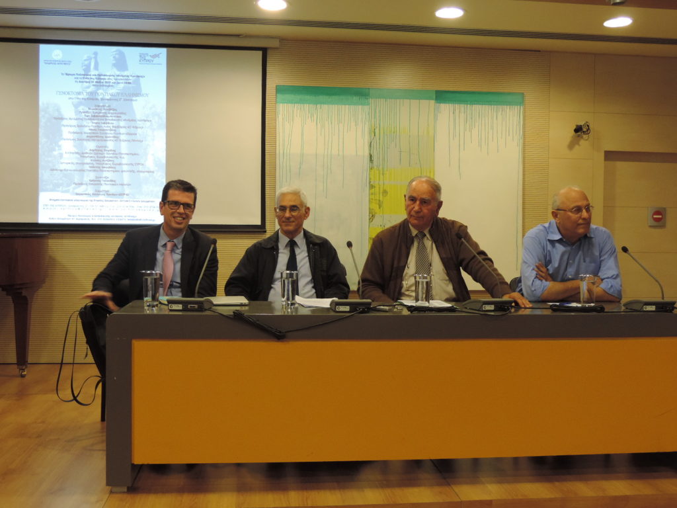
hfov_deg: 46.8
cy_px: 254
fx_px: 782
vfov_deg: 36.0
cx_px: 338
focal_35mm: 40
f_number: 3.3
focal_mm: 7.1
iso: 400
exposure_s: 1/30
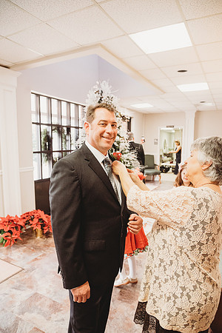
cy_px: 166
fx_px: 222
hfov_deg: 53.1
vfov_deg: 73.7
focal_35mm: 24
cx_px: 111
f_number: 4
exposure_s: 1/125
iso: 5000
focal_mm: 24
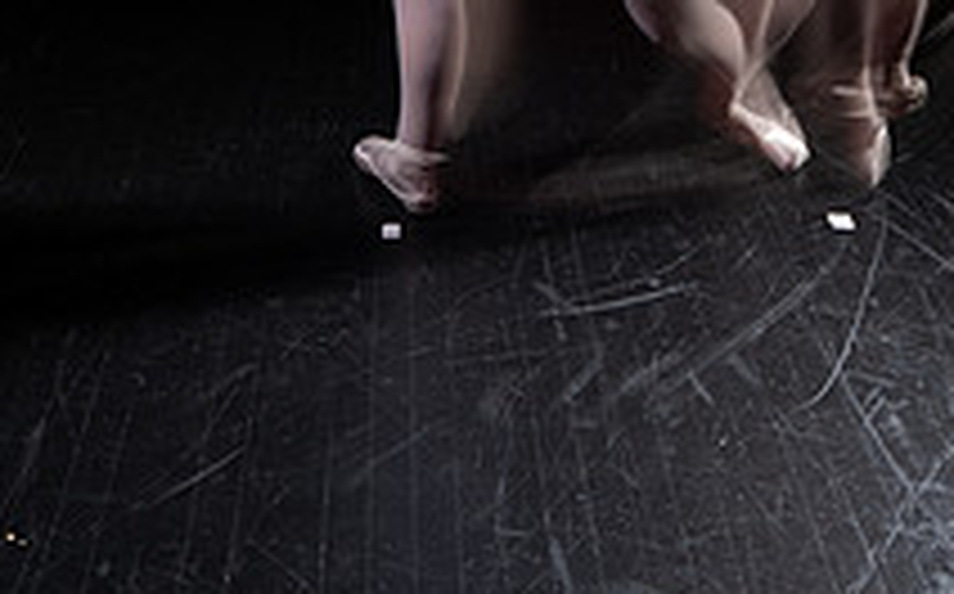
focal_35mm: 52
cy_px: -392
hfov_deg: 38.9
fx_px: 1351
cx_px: 490
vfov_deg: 20.0
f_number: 4.5
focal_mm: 24
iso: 100
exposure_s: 1
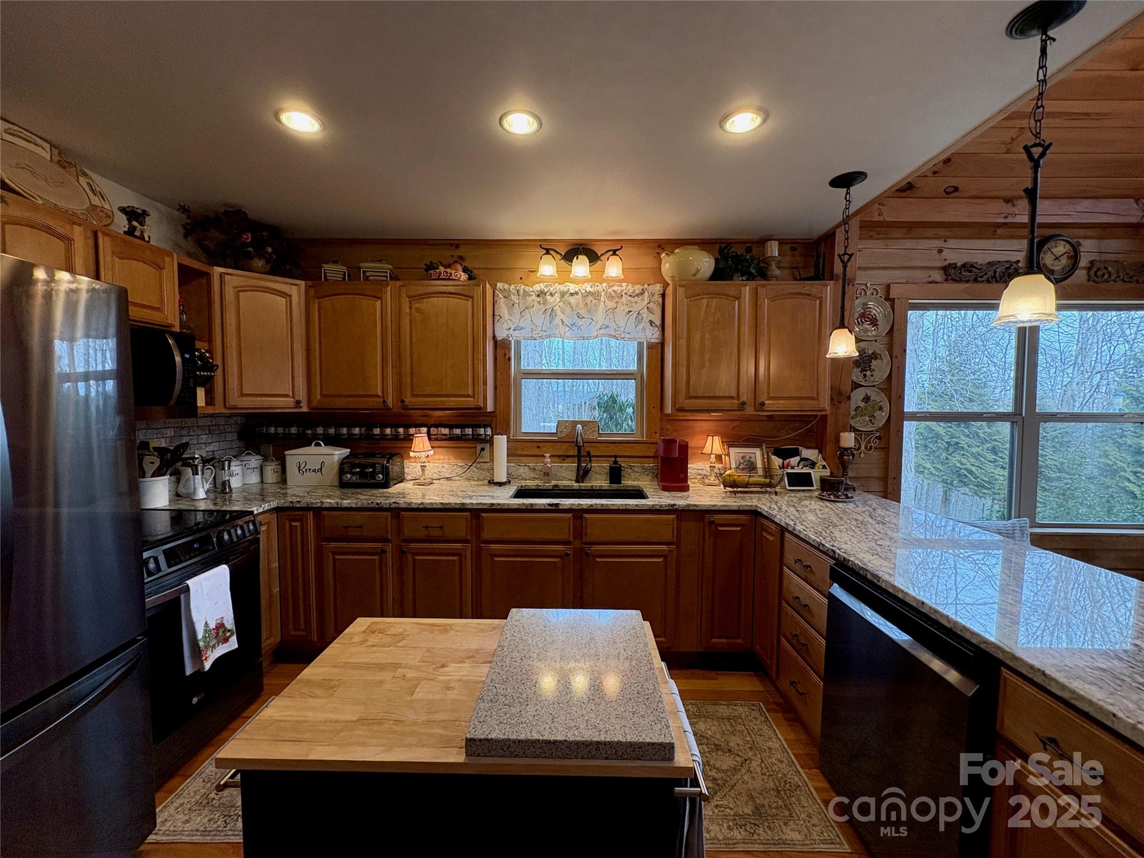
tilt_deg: -2.7
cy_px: 429
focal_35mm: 14
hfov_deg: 102.1
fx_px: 463
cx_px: 572
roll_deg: +1.0
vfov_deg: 85.7
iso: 250
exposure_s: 1/120
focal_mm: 2.22
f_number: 2.2
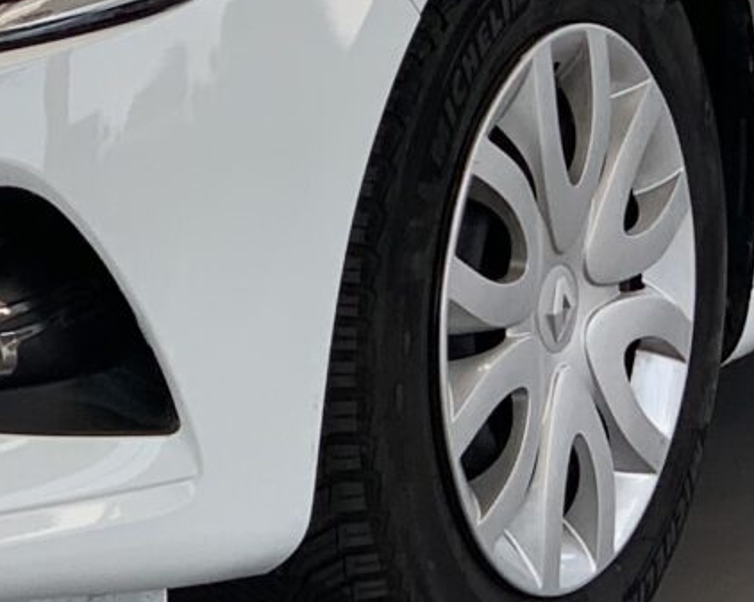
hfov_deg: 6.3
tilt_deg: -7.8
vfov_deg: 5.0
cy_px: -113
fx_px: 6868
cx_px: 18
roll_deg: -0.1
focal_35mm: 308
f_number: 2.4
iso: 16
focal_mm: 6
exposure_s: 1/81
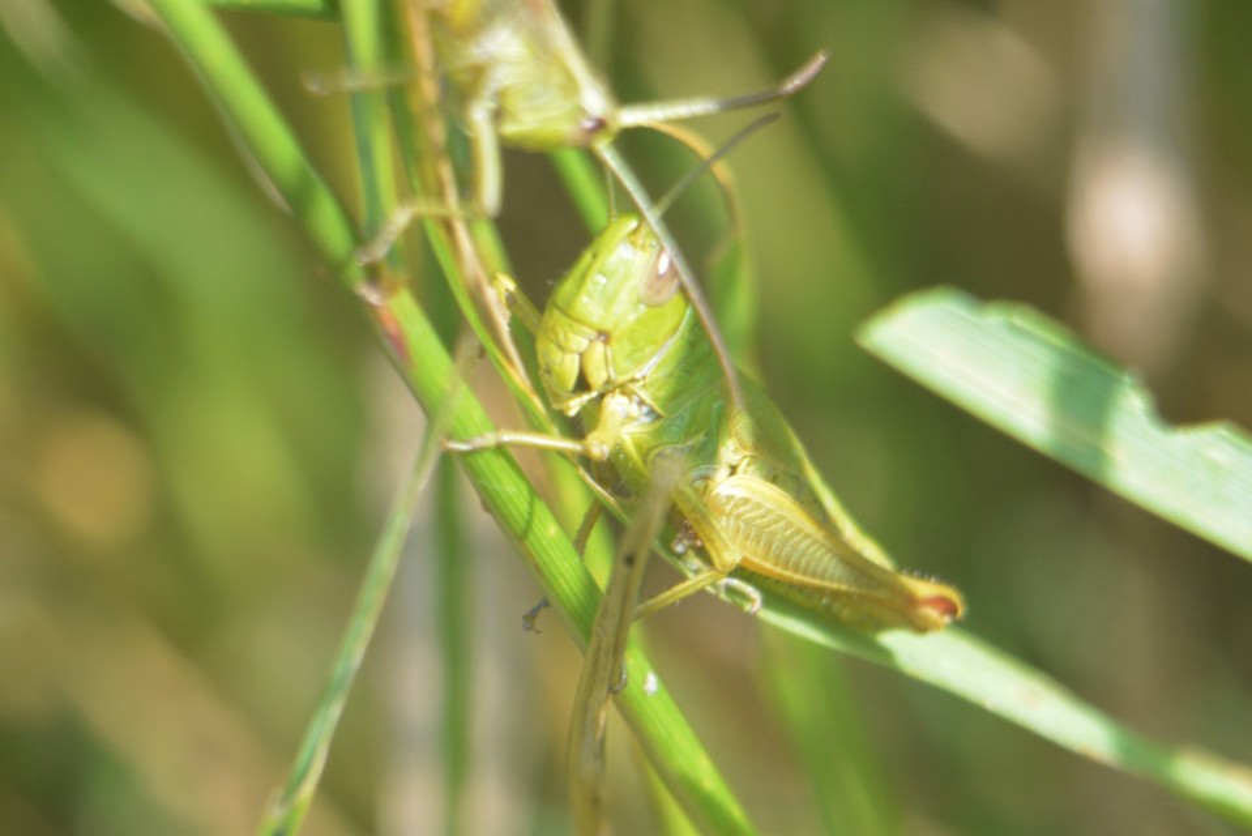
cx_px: 626
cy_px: 418
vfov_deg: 4.2
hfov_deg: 6.2
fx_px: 11479
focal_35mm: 330
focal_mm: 220
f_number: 8
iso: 320
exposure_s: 1/125
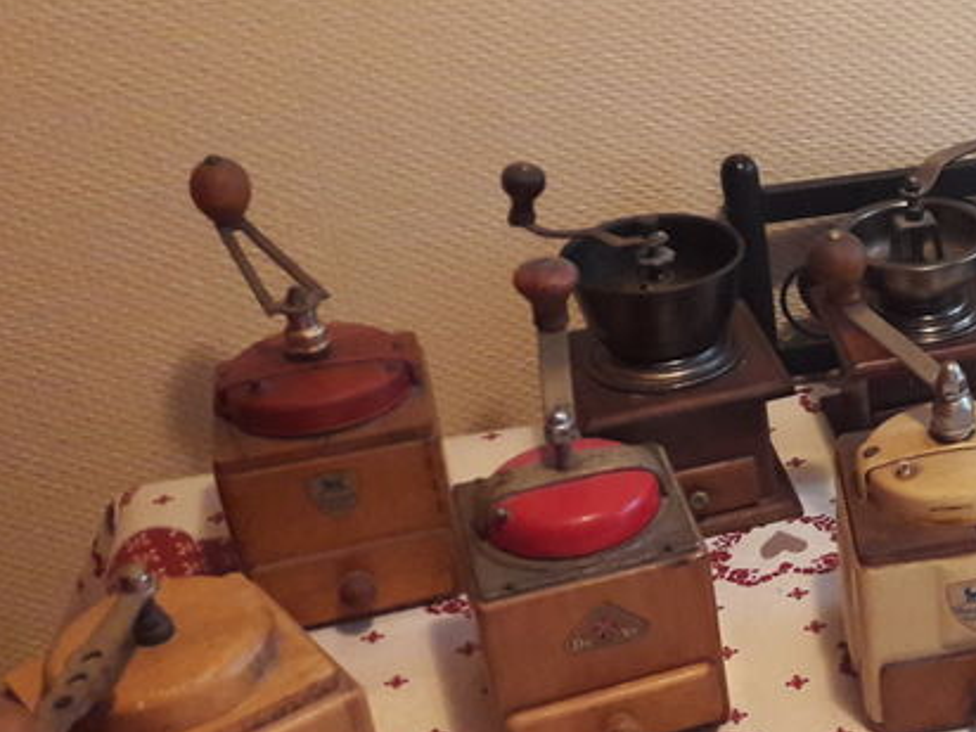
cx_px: 1161
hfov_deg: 25.7
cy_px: 377
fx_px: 1917
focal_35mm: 68
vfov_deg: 21.6
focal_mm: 3.7
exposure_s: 1/17
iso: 200
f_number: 1.9
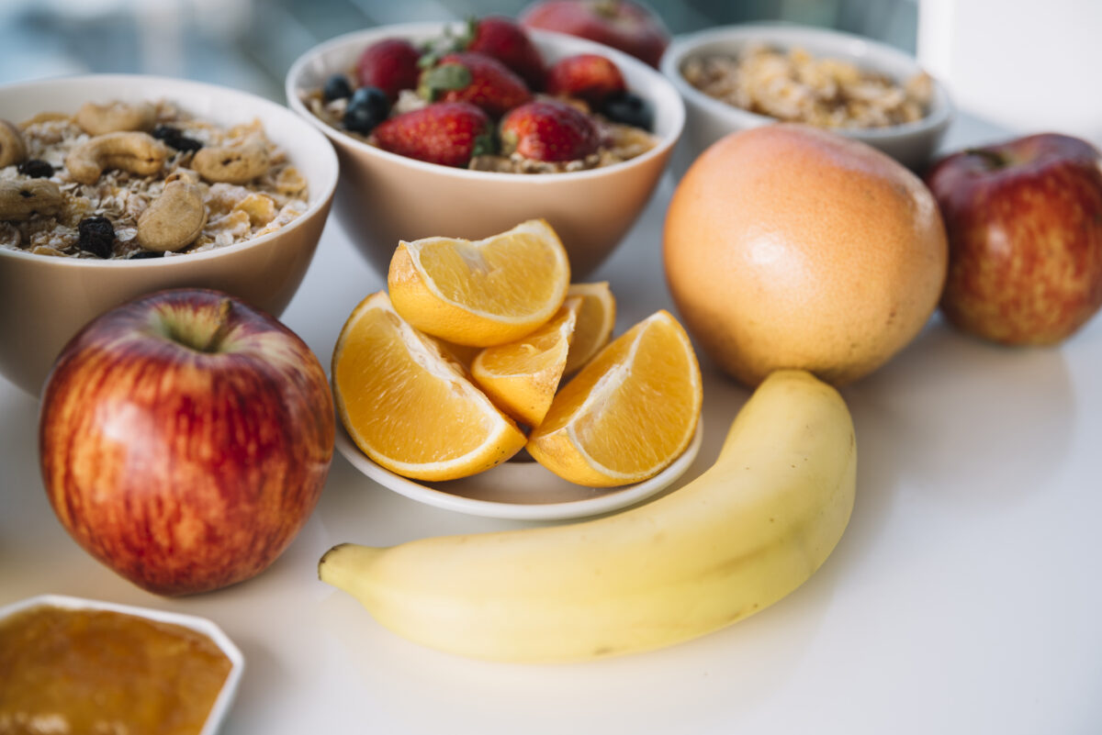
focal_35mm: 62
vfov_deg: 21.9
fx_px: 1898
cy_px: 368
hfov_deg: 32.4
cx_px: 551
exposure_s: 1/250
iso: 50
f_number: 3.5
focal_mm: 62
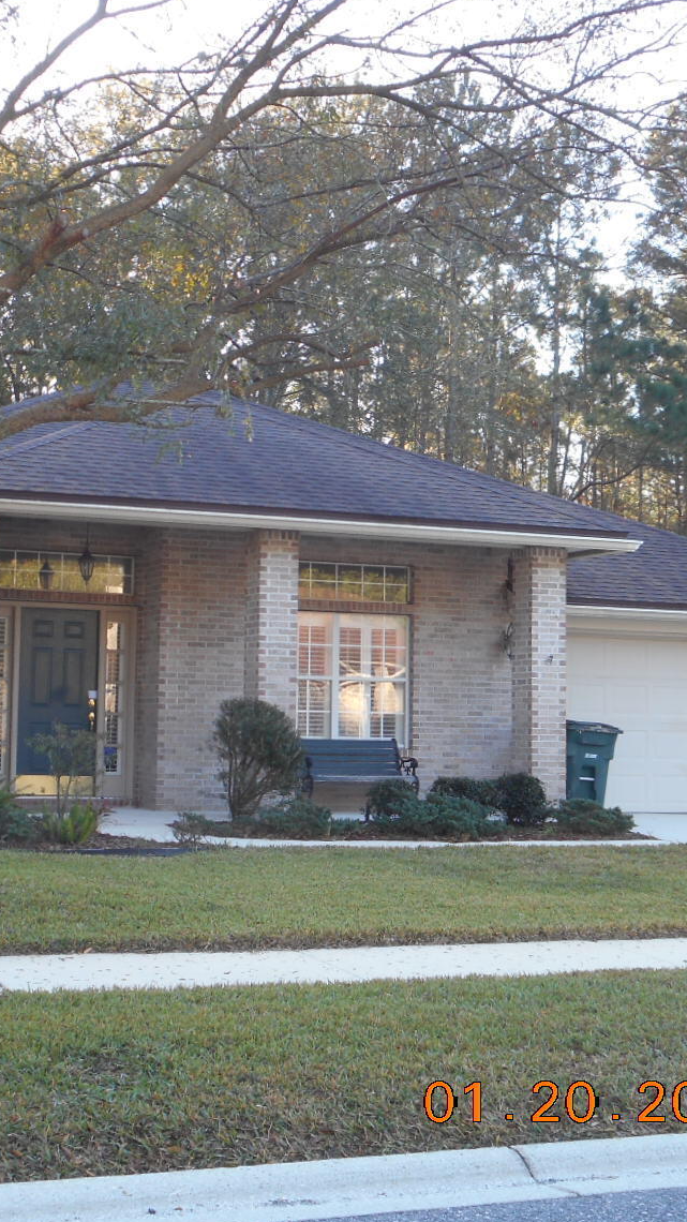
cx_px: 215
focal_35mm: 52
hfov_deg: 22.9
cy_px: 593
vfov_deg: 39.9
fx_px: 1685
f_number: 4.2
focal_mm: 6
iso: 80
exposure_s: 1/40
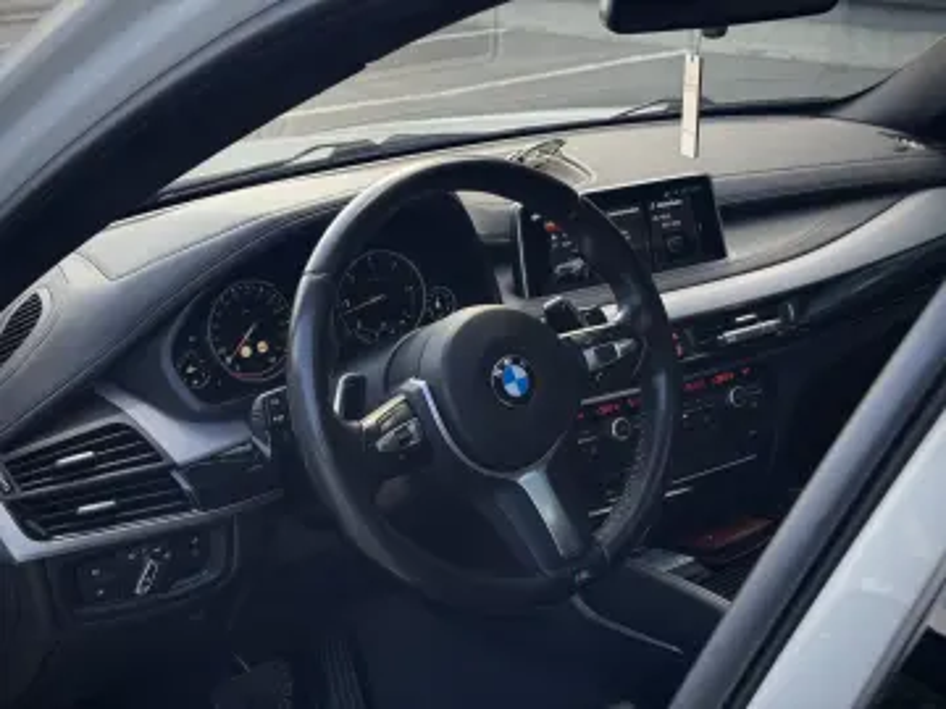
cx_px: 473
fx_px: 1312
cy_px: 354
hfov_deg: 39.7
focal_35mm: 48
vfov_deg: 30.3
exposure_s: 1/172
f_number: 1.78
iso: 64
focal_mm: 6.76
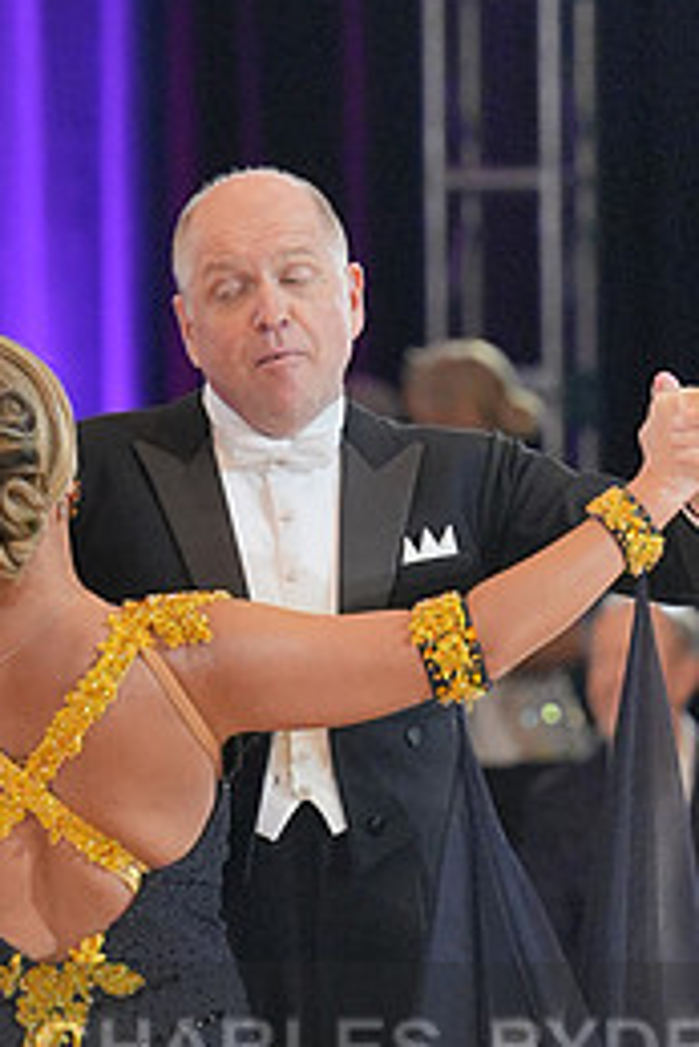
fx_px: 14658
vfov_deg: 4.1
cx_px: 285
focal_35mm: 504
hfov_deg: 2.7
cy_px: 1100
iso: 3200
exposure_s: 1/500
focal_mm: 150
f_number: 3.5
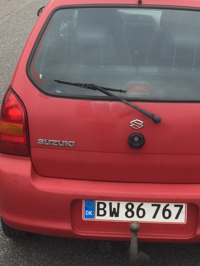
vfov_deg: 29.5
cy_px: 49
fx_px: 493
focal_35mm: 64
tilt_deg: -13.9
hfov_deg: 22.9
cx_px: 127
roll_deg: +0.9
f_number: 2.2
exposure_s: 1/282
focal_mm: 4.15
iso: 32
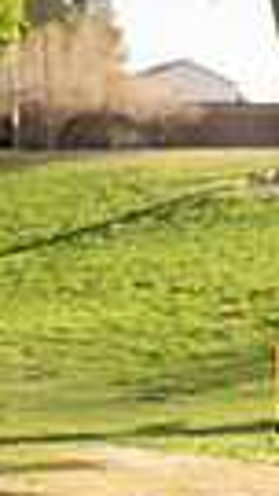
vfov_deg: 13.6
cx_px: 538
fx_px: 2024
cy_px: 584
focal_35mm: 154
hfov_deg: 7.6
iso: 100
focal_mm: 44
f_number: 4
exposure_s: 1/250
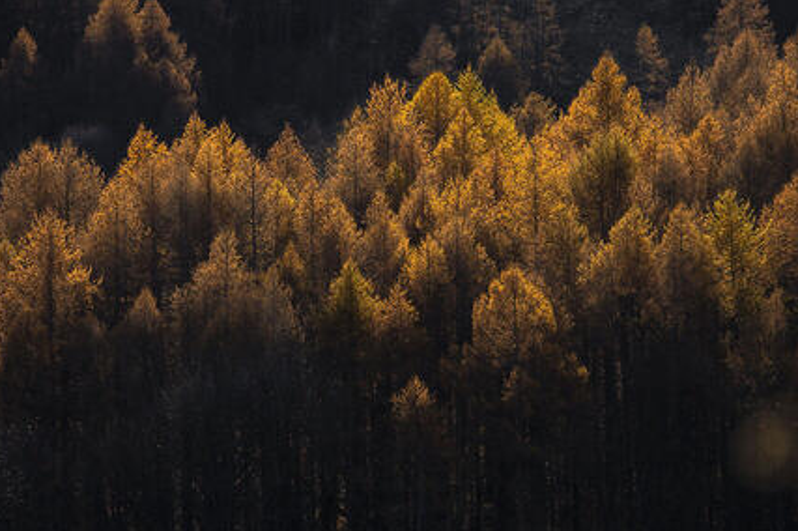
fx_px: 10277
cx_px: 284
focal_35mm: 464
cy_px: 178
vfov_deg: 3.0
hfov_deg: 4.4
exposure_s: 1/1600
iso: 200
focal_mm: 220
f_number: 5.3
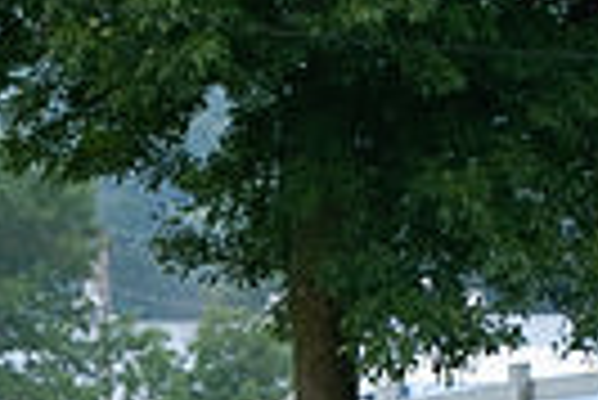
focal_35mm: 529
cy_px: 730
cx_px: -144
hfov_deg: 3.9
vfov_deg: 2.6
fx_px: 8797
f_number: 5.6
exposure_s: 1/1000
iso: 1000
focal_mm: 140
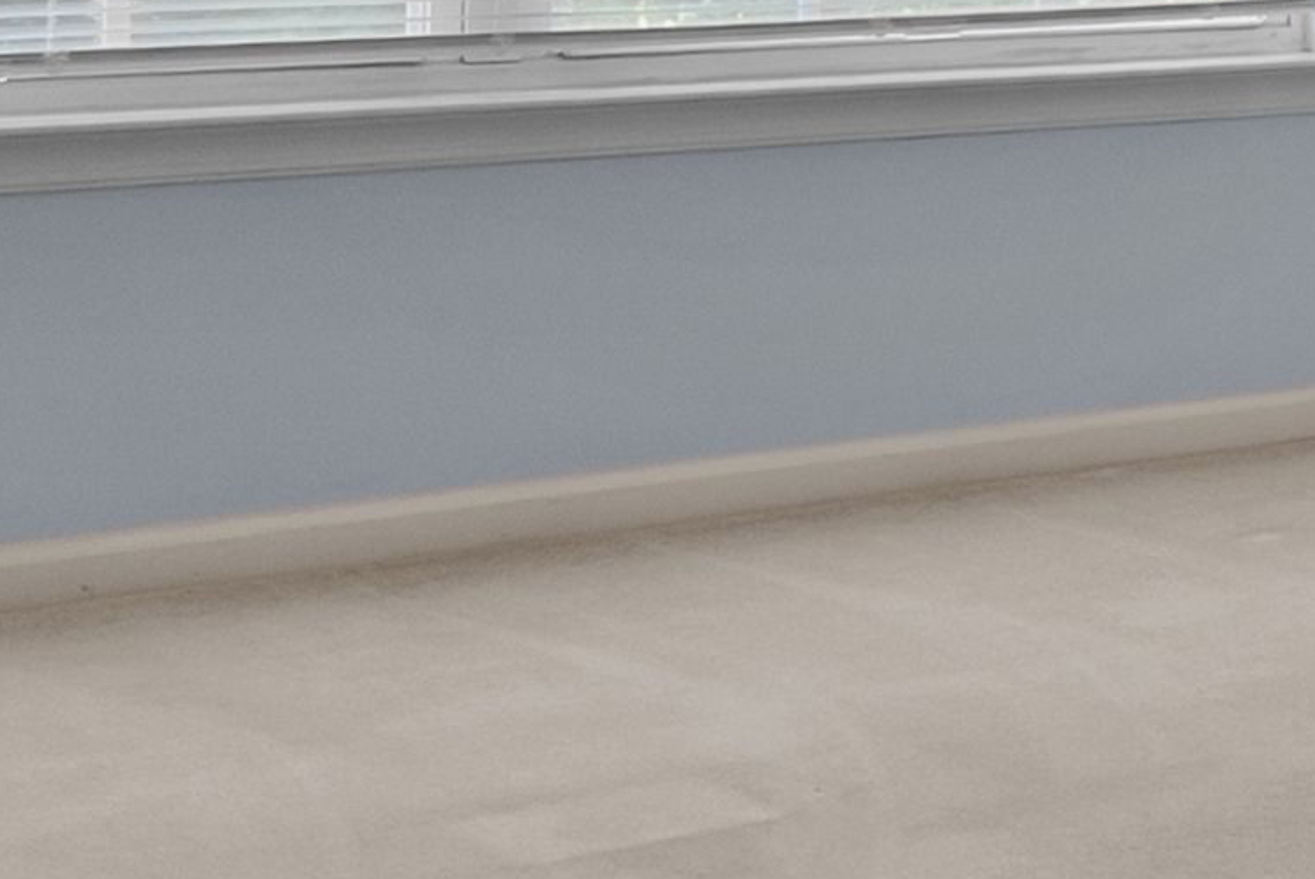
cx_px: 3424
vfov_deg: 14.7
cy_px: -65
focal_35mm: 91
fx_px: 3327
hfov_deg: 13.5
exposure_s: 1/25
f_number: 7.1
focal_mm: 16
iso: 1000
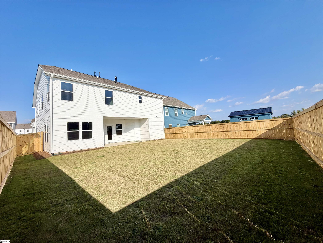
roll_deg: +4.6
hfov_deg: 102.1
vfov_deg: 85.7
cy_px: 122
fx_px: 131
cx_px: 162
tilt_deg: +2.5
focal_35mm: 14
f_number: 2.2
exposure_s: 1/1087
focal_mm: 2.22
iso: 20
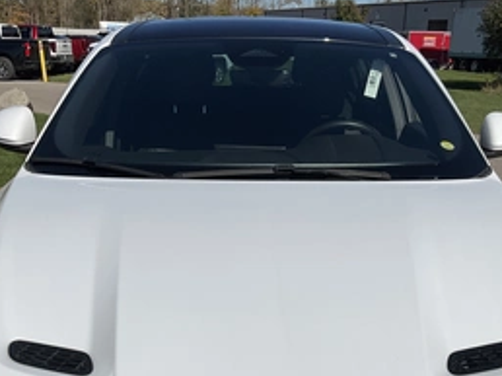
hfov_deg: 42.1
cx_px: 267
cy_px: 265
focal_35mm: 45
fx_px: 652
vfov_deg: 31.7
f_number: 1.8
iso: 25
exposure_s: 1/8621
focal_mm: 3
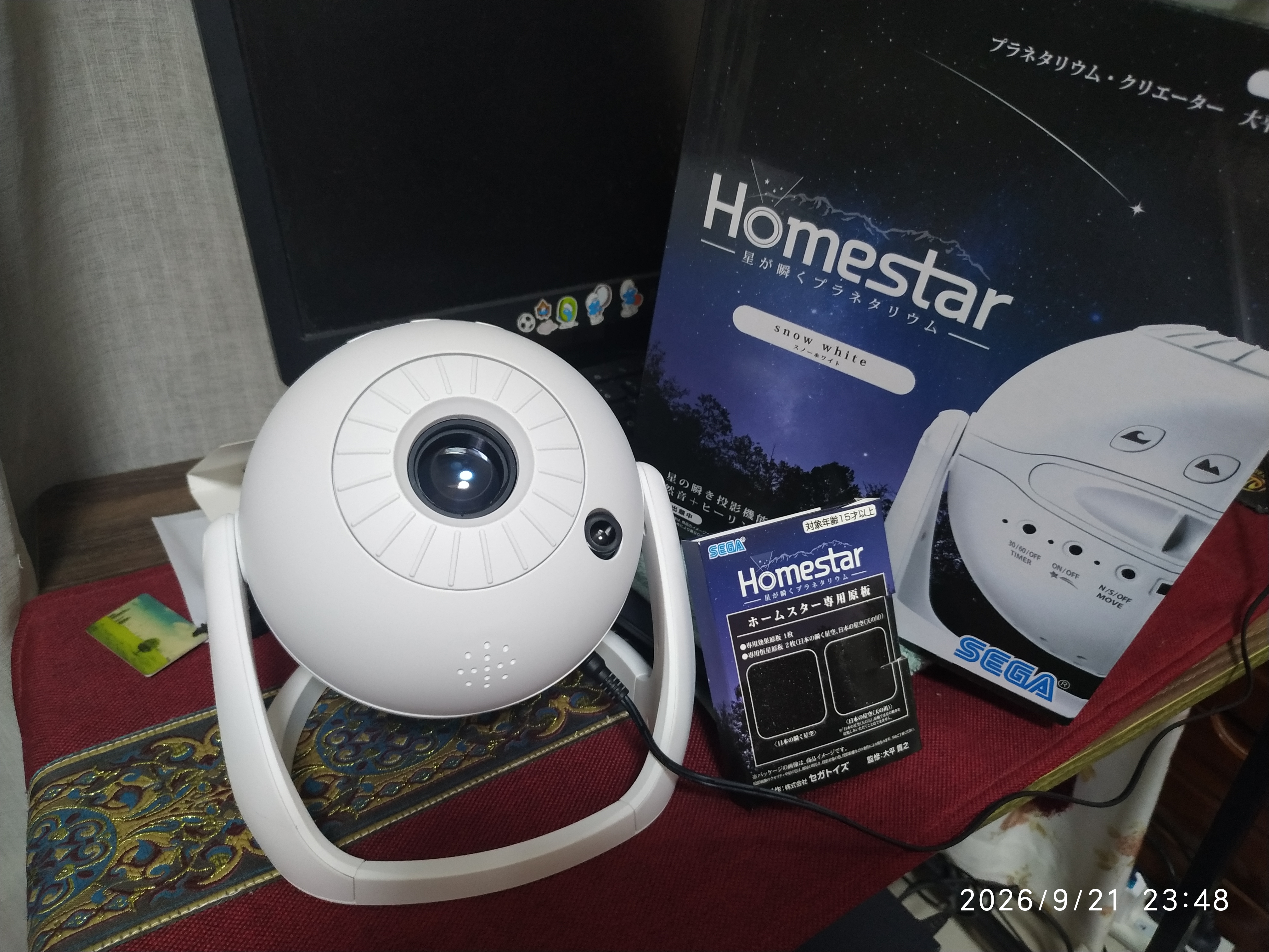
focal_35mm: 24
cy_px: 476
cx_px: 634
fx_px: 880
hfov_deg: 71.6
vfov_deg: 56.8
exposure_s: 1/17
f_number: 1.9
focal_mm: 3.94
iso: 400
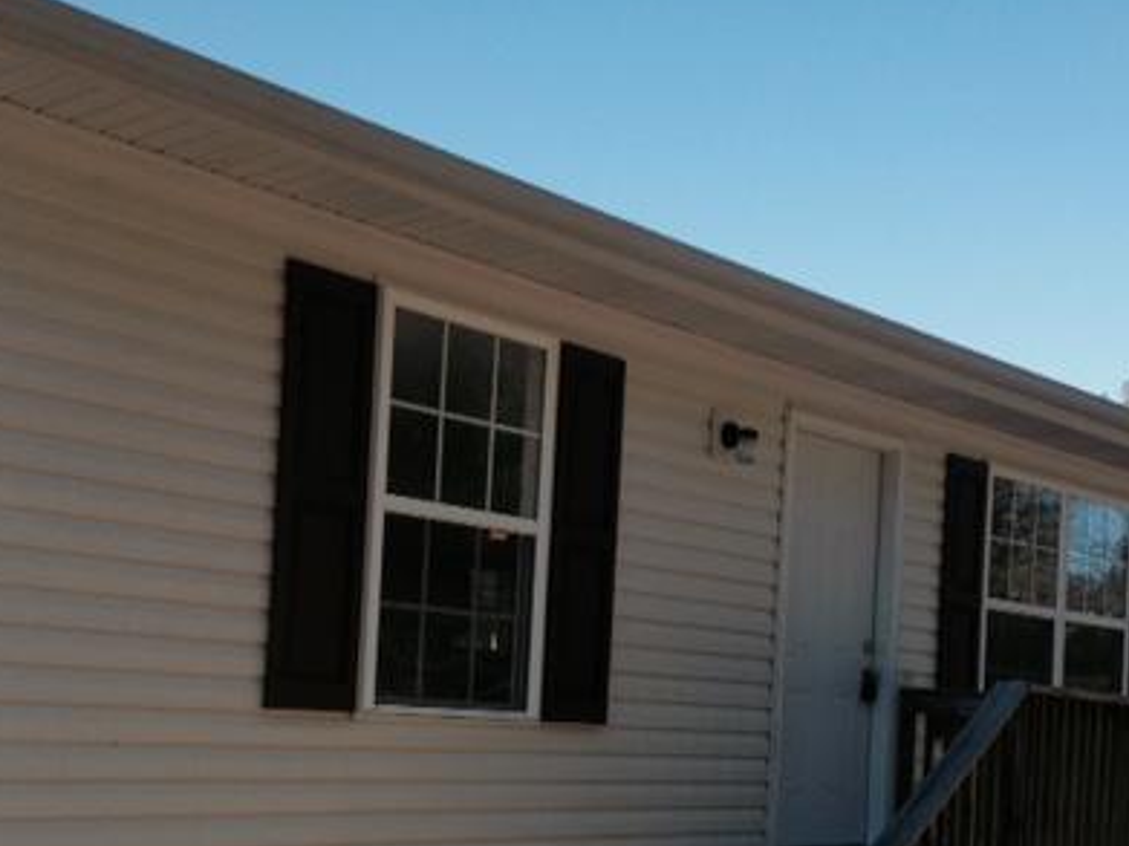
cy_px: 661
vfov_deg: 26.6
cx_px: 580
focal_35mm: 54
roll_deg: -3.5
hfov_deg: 35.6
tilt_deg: +0.6
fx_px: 1761
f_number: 2.4
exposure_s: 1/733
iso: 50
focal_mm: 4.12
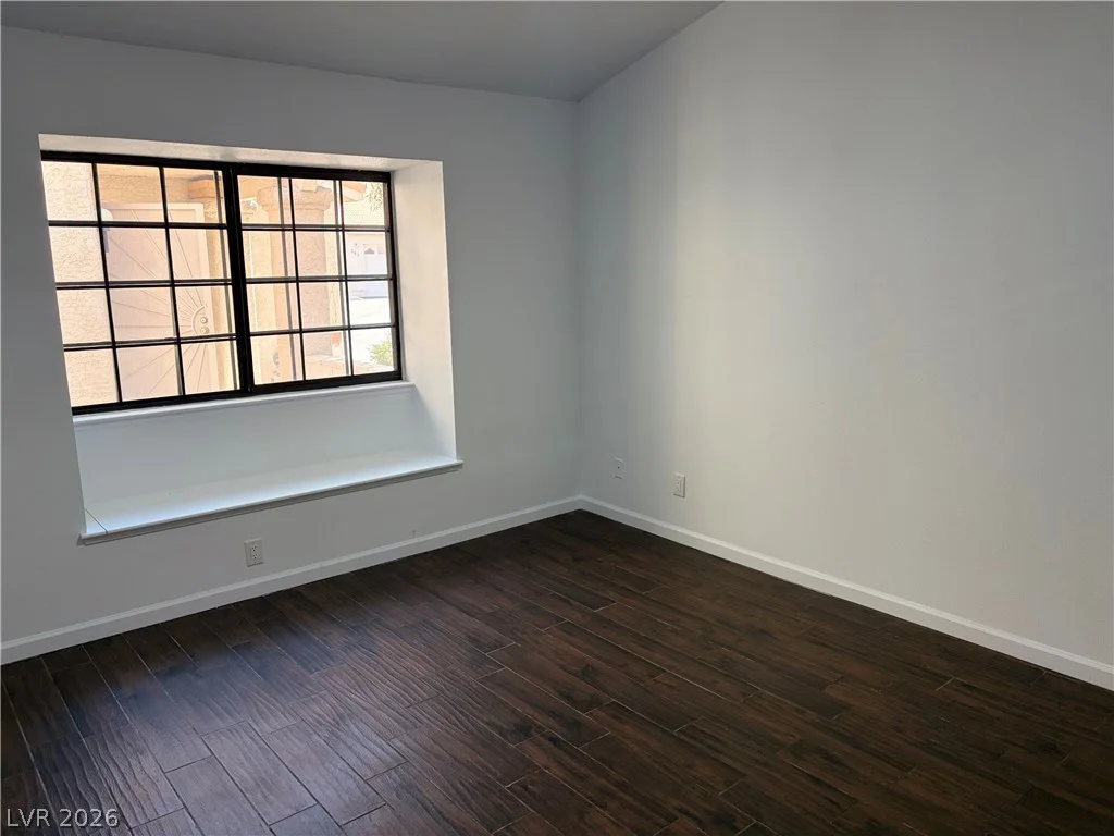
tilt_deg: -9.0
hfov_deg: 67.3
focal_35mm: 26
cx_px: 557
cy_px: 418
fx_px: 837
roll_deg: +2.2
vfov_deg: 53.1
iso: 125
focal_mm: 5.96
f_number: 1.6
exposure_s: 1/60
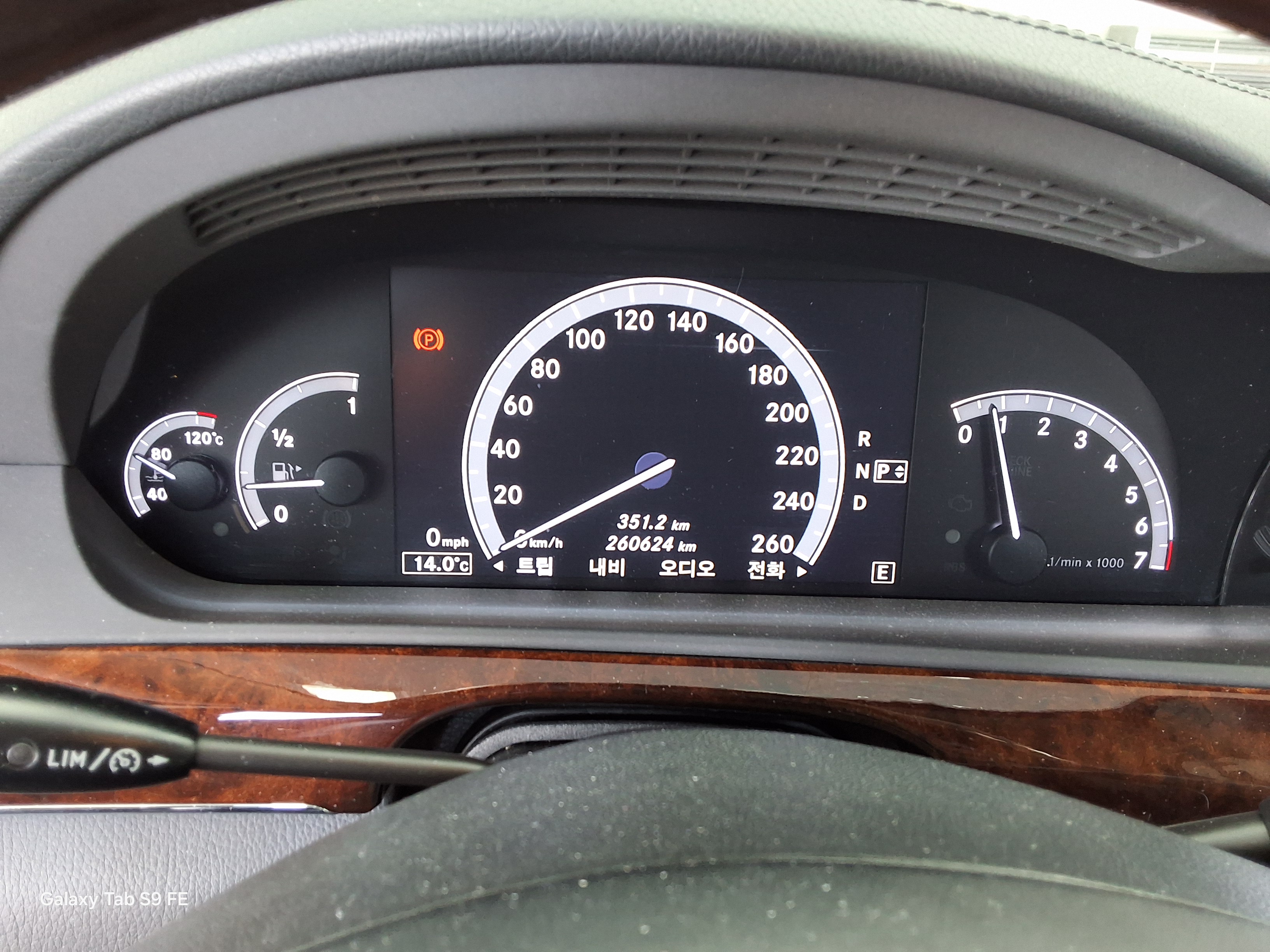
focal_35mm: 28
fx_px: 1027
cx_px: 635
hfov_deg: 63.4
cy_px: 476
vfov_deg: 49.7
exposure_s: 1/30
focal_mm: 2.91
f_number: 1.9
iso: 160
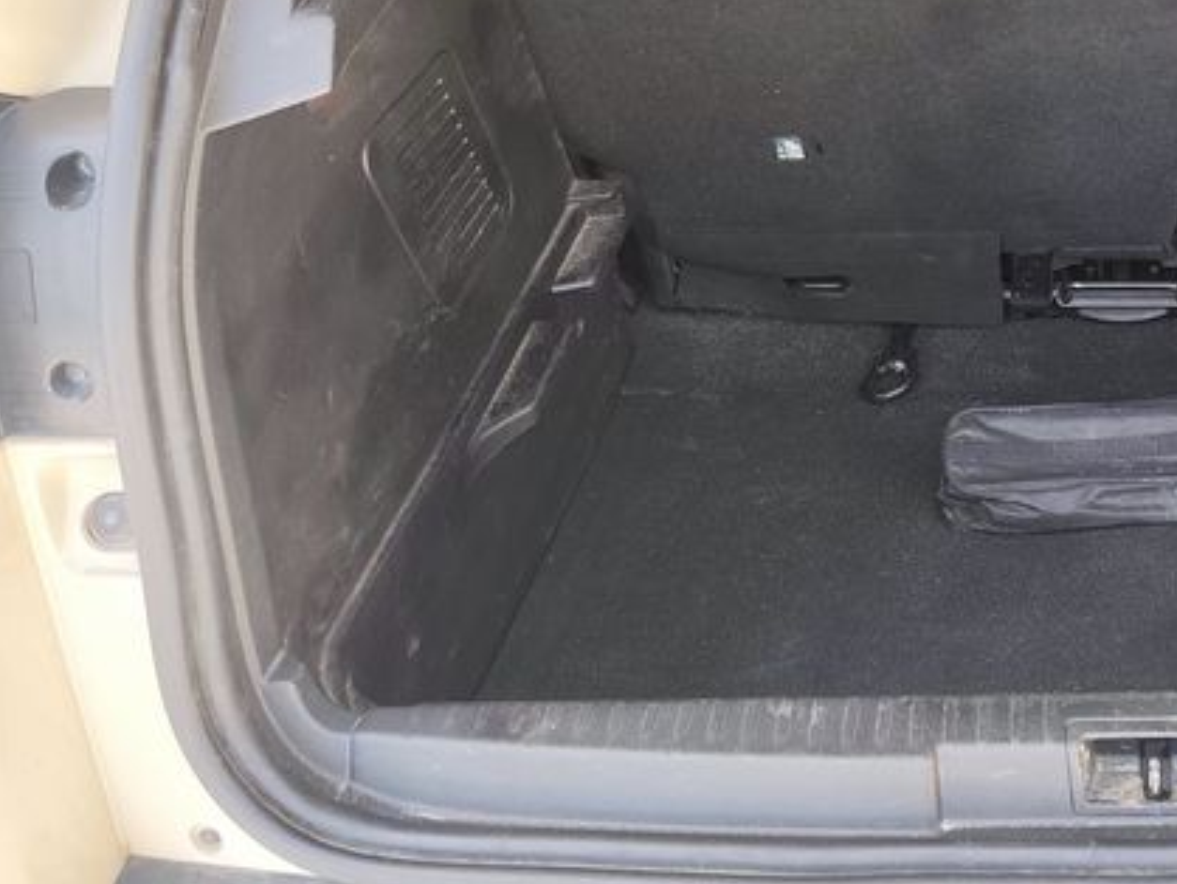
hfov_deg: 39.0
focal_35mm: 44
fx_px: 1497
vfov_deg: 31.9
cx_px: 1121
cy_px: 155
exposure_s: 1/105
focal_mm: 6.19
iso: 50
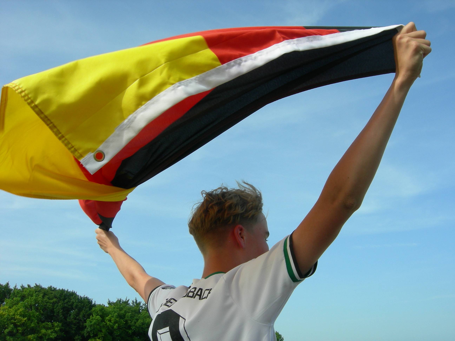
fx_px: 473
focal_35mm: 36
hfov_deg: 51.4
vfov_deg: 39.7
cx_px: 228
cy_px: 170
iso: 64
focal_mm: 7.5
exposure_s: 1/238
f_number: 6
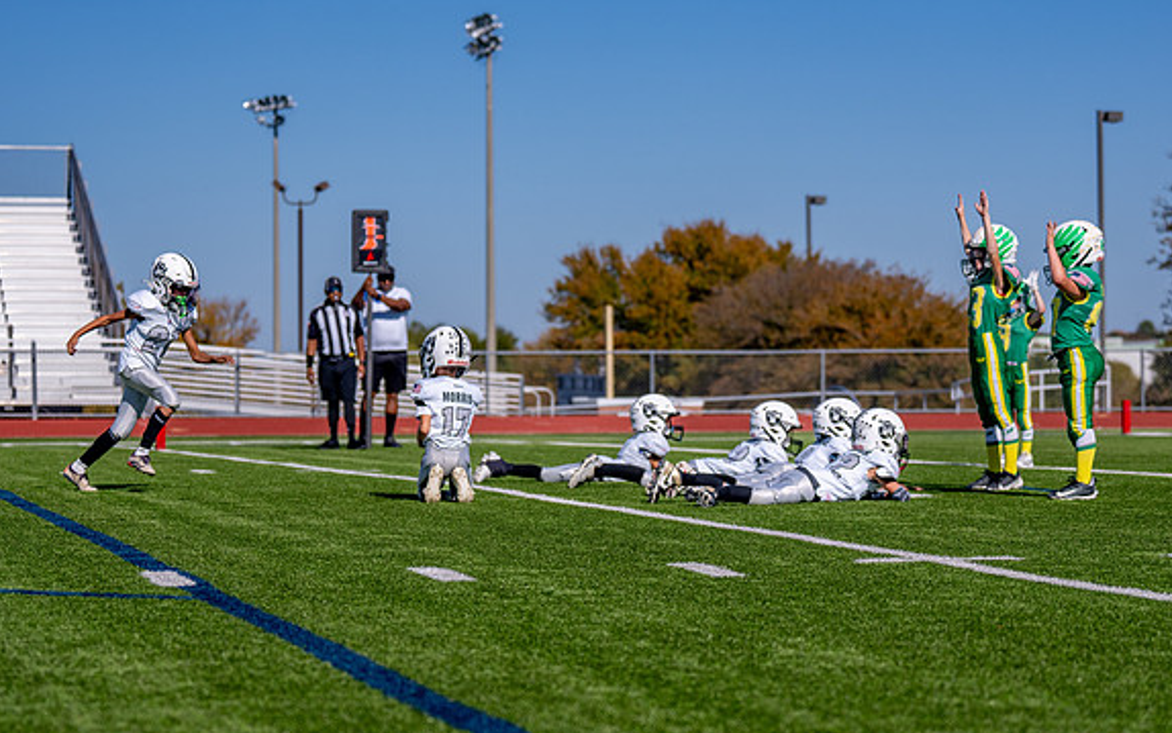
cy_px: 468
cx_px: 608
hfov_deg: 21.0
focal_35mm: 99
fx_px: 3163
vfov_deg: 13.2
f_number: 2.8
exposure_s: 1/6400
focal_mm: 70
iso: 160
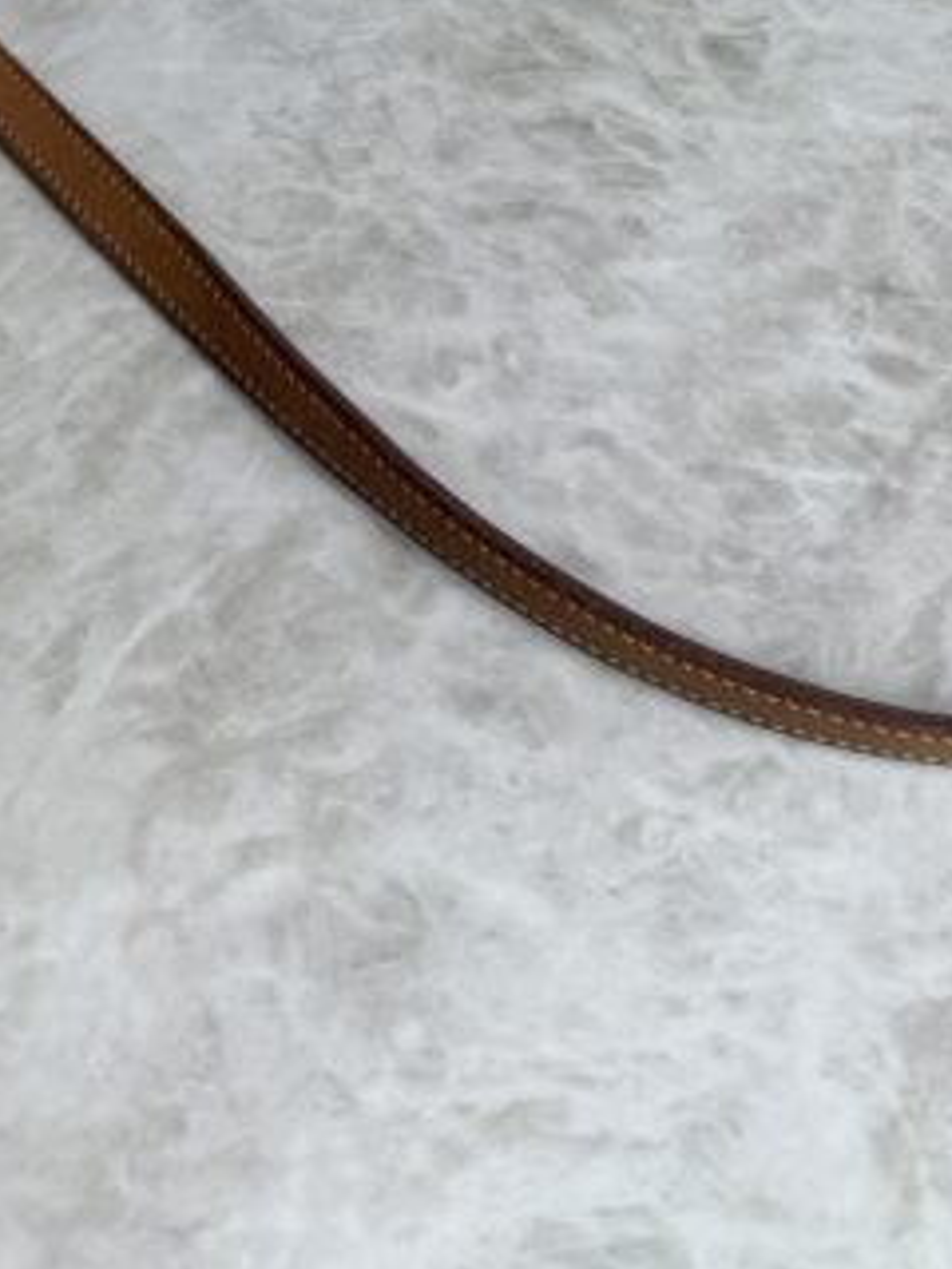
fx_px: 2200
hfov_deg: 24.2
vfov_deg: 27.7
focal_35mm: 60
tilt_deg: -39.8
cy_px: -305
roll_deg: -2.0
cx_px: 702
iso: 64
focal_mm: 6.76
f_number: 1.78
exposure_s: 1/175
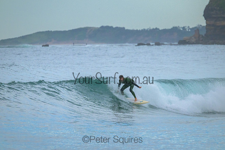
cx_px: 112
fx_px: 3438
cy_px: 75
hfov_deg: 3.7
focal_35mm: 550
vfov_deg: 2.5
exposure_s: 1/1250
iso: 4000
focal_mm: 550
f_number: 11
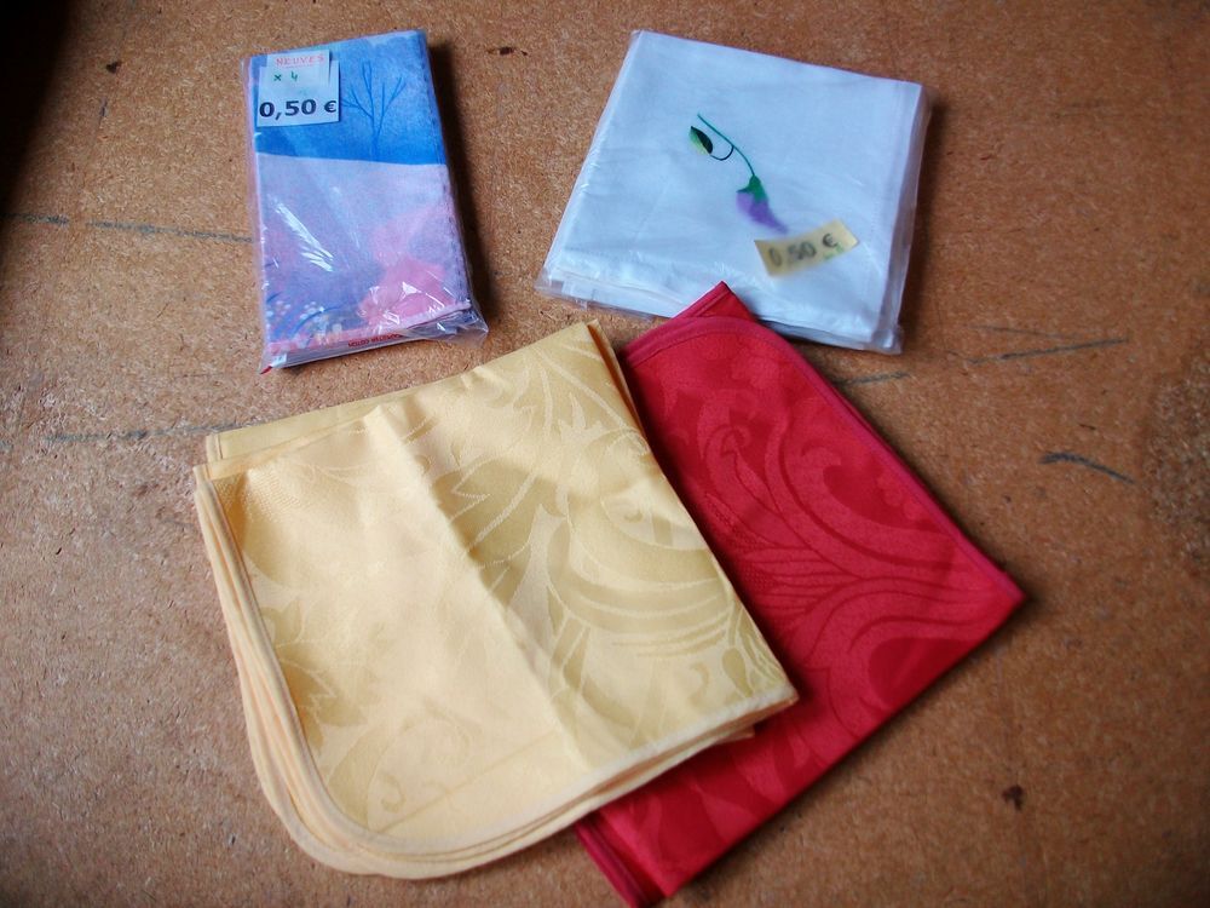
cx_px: 605
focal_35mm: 32
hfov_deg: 56.8
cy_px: 454
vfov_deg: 44.2
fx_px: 1119
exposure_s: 1/66.9
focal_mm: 5.7
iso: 80
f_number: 2.9
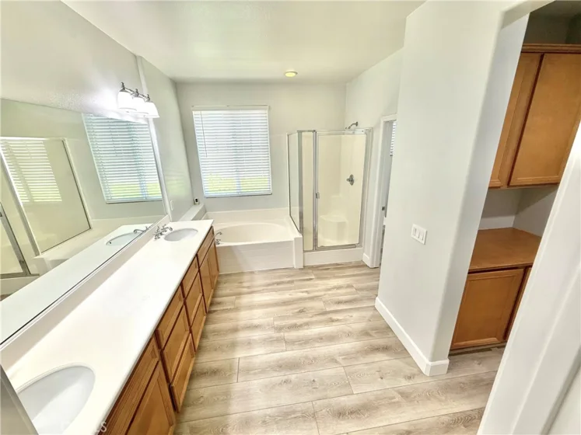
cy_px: 218
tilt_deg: -17.9
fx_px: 235
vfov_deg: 85.7
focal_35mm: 14
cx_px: 290
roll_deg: +1.2
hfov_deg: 102.1
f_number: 2.2
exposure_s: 1/120
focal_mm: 2.22
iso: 80
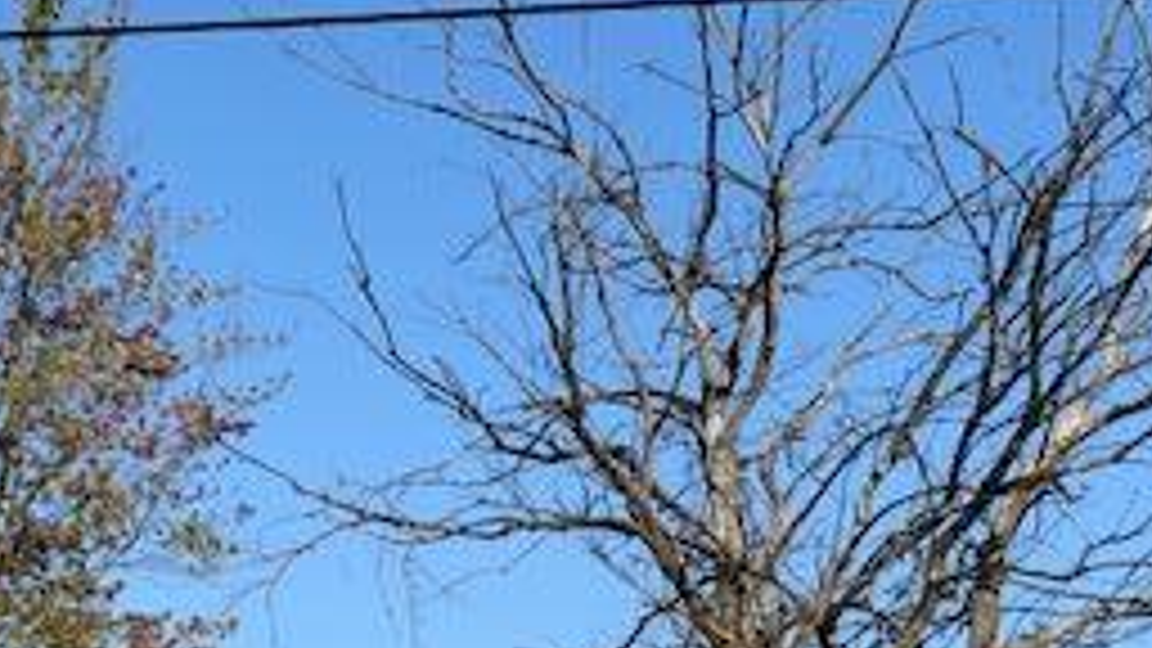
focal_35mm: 155
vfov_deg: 7.7
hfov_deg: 13.8
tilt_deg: +4.6
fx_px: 4735
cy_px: 846
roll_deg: -3.5
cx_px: 801
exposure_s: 1/727
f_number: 2.8
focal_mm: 6.6
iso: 20
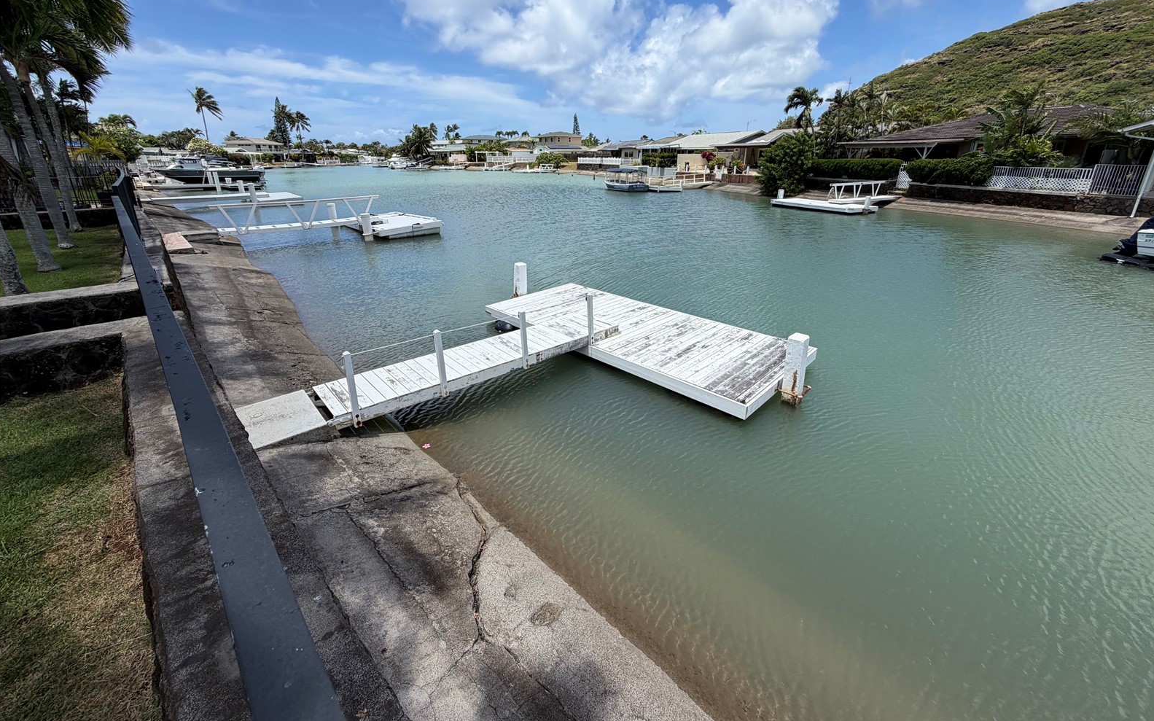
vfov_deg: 74.4
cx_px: 579
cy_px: 309
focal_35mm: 15
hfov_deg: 101.5
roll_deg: +0.2
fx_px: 472
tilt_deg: -17.9
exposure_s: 1/1017
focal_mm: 2.22
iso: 20
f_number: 2.2
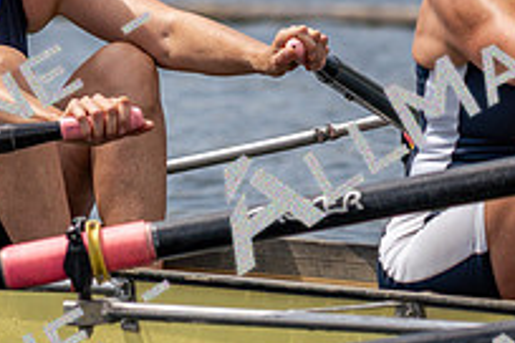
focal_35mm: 569
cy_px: 37
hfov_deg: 3.6
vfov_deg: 2.4
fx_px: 8139
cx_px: 8
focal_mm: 200
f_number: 5.6
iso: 250
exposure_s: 1/1600
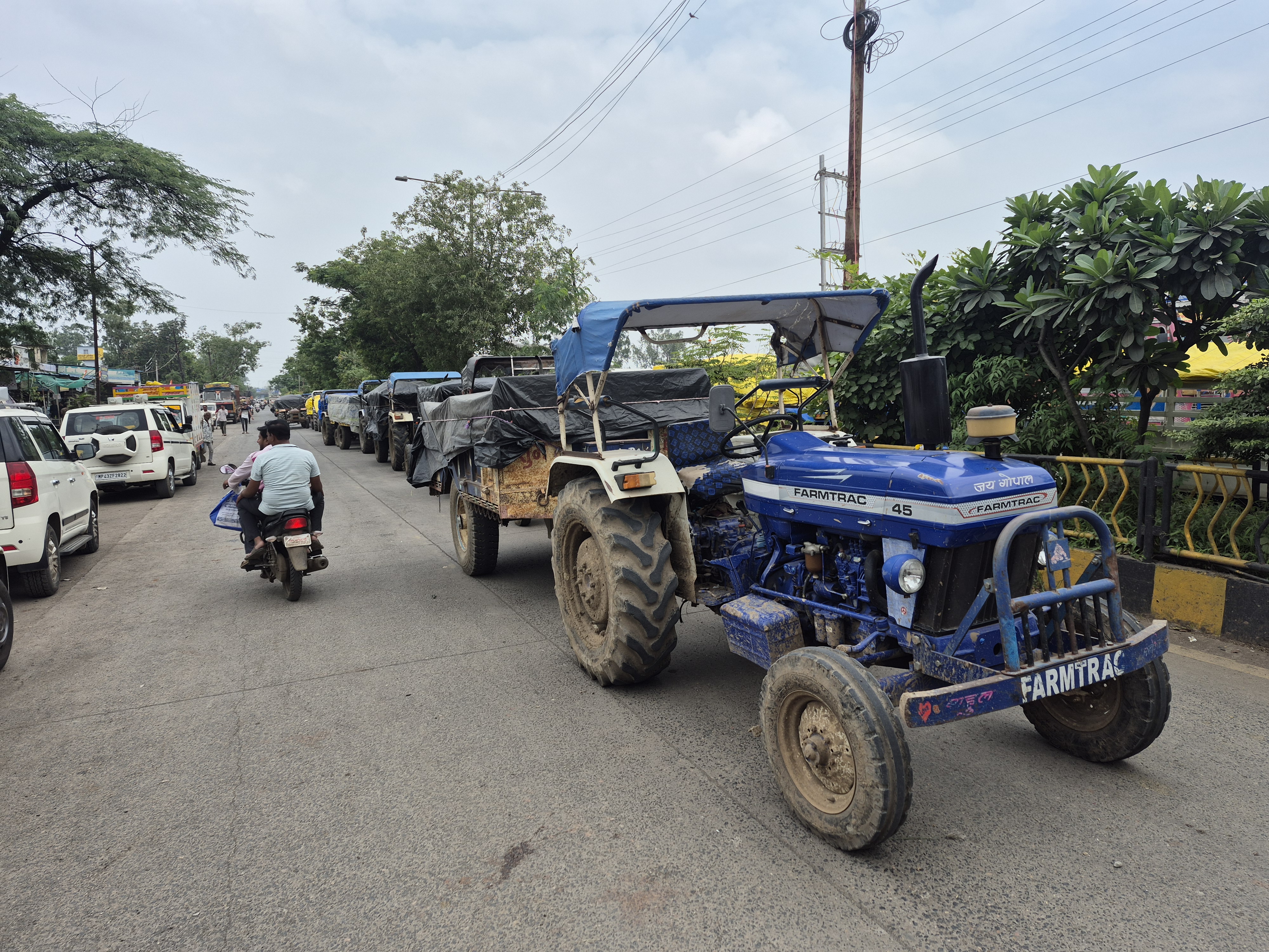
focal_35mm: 23
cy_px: 476
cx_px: 634
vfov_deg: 58.9
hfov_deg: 73.9
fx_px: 843
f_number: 1.8
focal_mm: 5.4
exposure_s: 1/1616
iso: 25
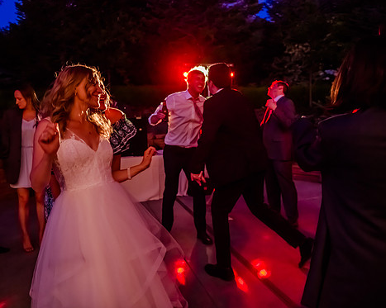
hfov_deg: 62.2
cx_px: 200
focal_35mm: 28
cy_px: 152
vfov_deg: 51.5
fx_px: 320
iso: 8000
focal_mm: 24
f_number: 2.8
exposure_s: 1/100
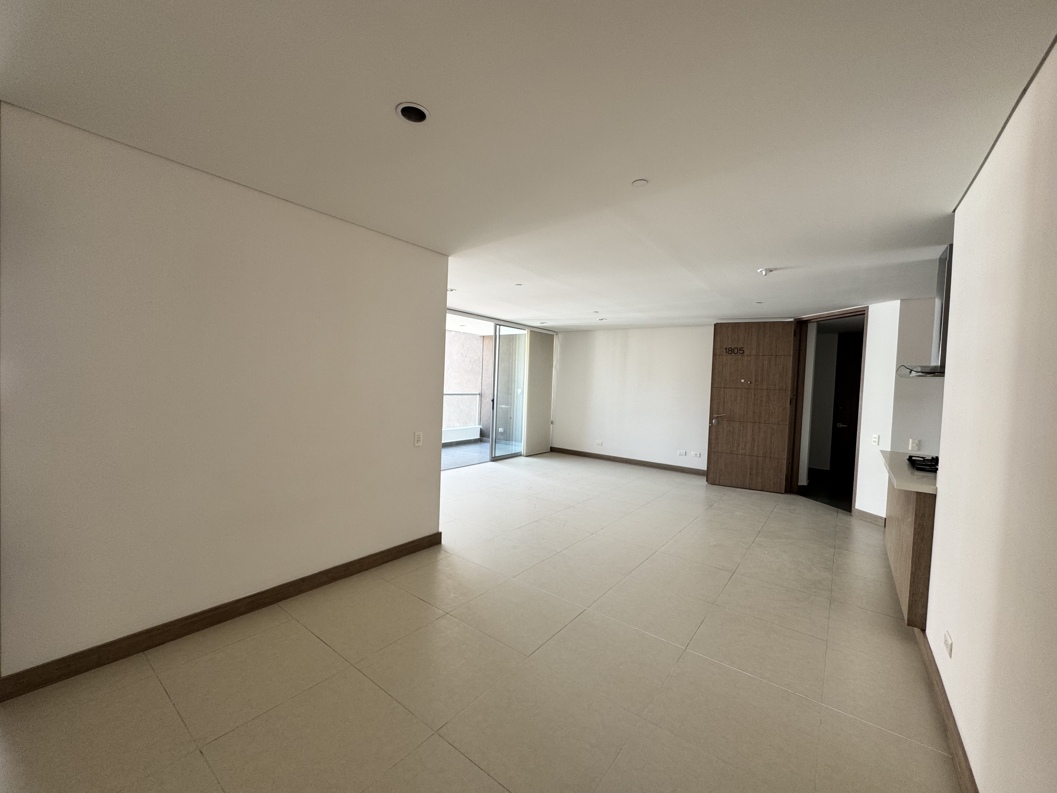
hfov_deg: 102.1
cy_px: 396
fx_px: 427
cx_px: 528
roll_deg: -2.4
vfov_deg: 85.7
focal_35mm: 14
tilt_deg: -2.6
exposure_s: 1/99
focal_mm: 2.22
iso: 50
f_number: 2.2
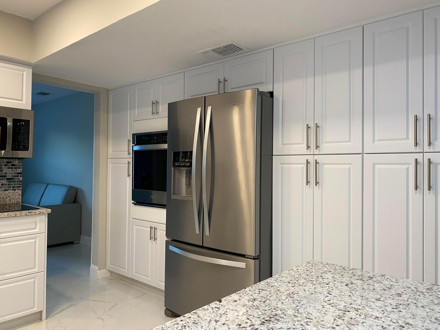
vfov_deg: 53.1
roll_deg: -0.6
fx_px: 330
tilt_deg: +1.1
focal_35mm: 26
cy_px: 165
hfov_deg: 67.3
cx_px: 220
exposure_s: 1/60
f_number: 1.8
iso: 80
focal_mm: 4.25
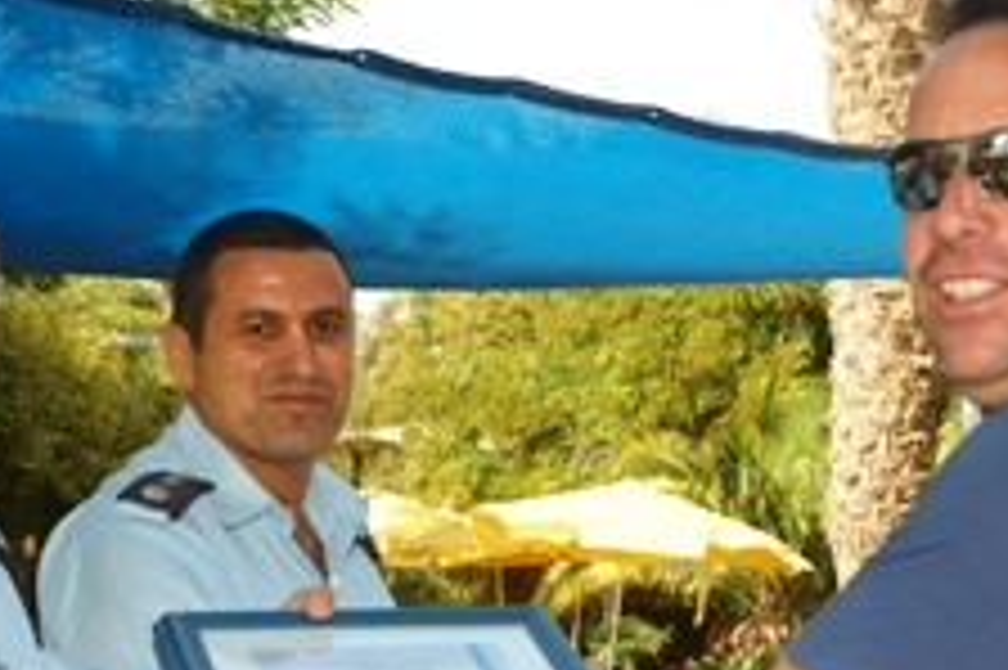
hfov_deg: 19.5
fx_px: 2938
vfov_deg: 12.9
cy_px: 594
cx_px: 477
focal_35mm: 105
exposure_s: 1/250
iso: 280
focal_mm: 35
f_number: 8
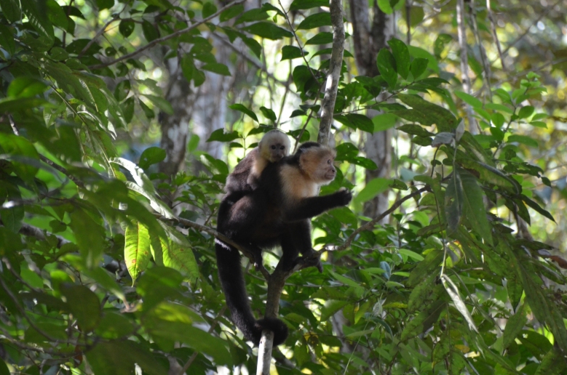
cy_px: 188
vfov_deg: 3.6
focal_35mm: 385
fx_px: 6051
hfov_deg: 5.4
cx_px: 290
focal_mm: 250
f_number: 6.3
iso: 1250
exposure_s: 1/125
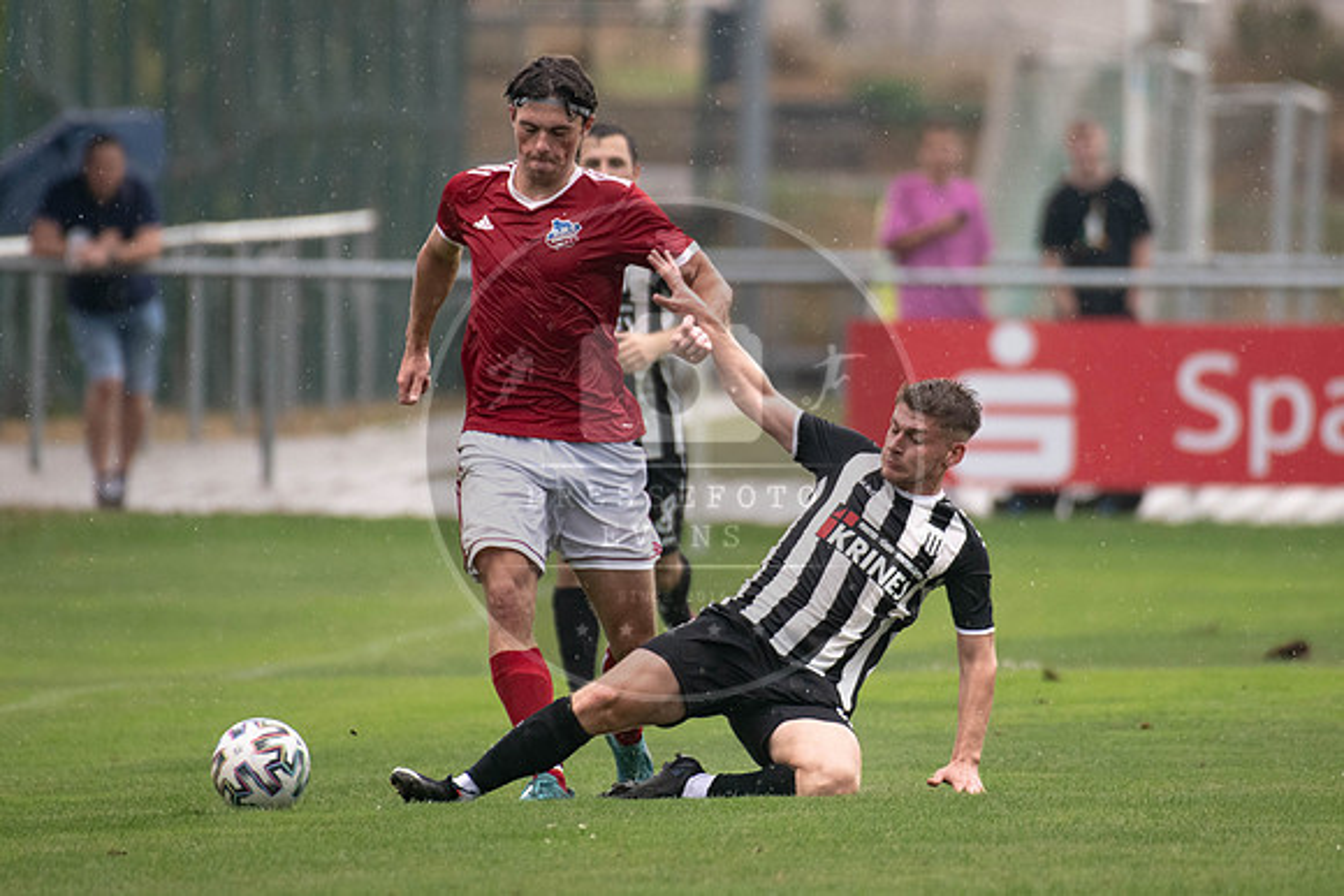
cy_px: 425
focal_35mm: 677
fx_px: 25280
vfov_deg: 2.0
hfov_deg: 3.0
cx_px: 779
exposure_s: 1/1600
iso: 1600
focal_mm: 500
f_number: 5.6
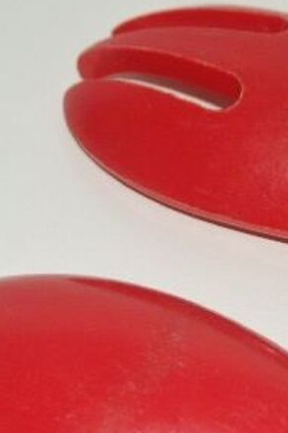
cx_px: 280
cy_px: 295
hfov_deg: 4.7
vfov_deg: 7.1
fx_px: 3494
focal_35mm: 291
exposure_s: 1/125
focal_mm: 31.07
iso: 64
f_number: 3.2
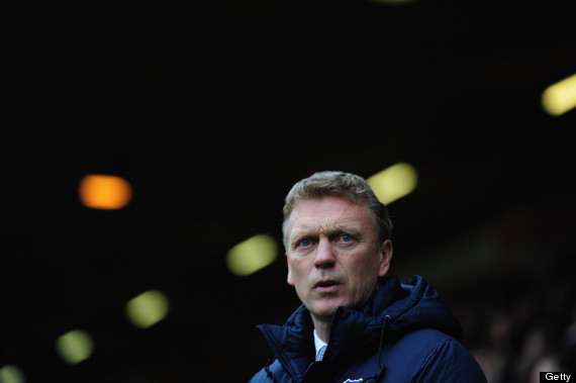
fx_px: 2877
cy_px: 192
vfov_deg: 7.6
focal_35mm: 180
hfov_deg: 11.4
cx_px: 288
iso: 1000
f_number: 2.8
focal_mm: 180
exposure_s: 1/800
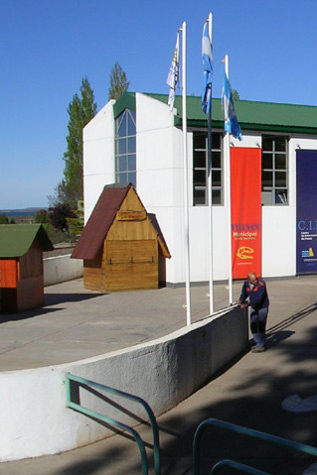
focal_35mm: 66
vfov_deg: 30.5
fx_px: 872
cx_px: 335
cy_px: 261
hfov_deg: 19.8
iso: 50
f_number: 5.6
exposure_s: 1/692
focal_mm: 5.8
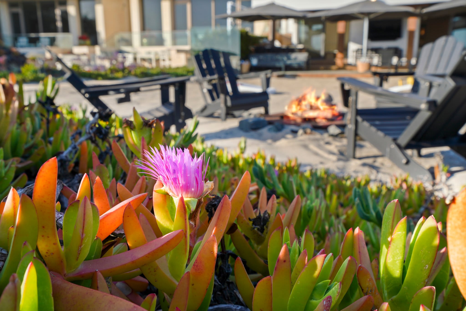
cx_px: 233
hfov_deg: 54.4
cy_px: 156
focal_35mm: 35
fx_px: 453
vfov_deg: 37.8
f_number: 14
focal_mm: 35
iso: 200
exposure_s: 1/40
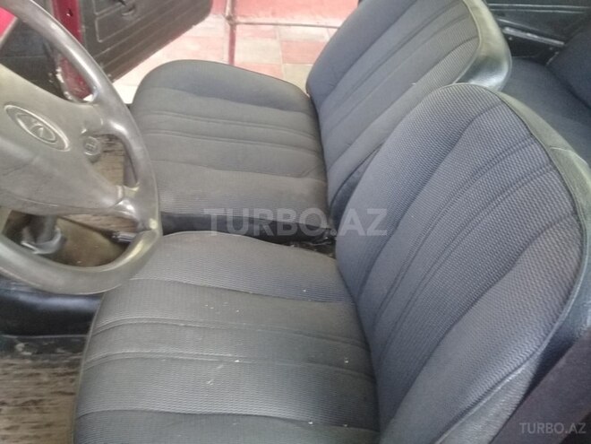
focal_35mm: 31
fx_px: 529
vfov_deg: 45.4
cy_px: 222
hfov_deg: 58.4
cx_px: 296
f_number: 2.2
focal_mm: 3.3
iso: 250
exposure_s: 1/25
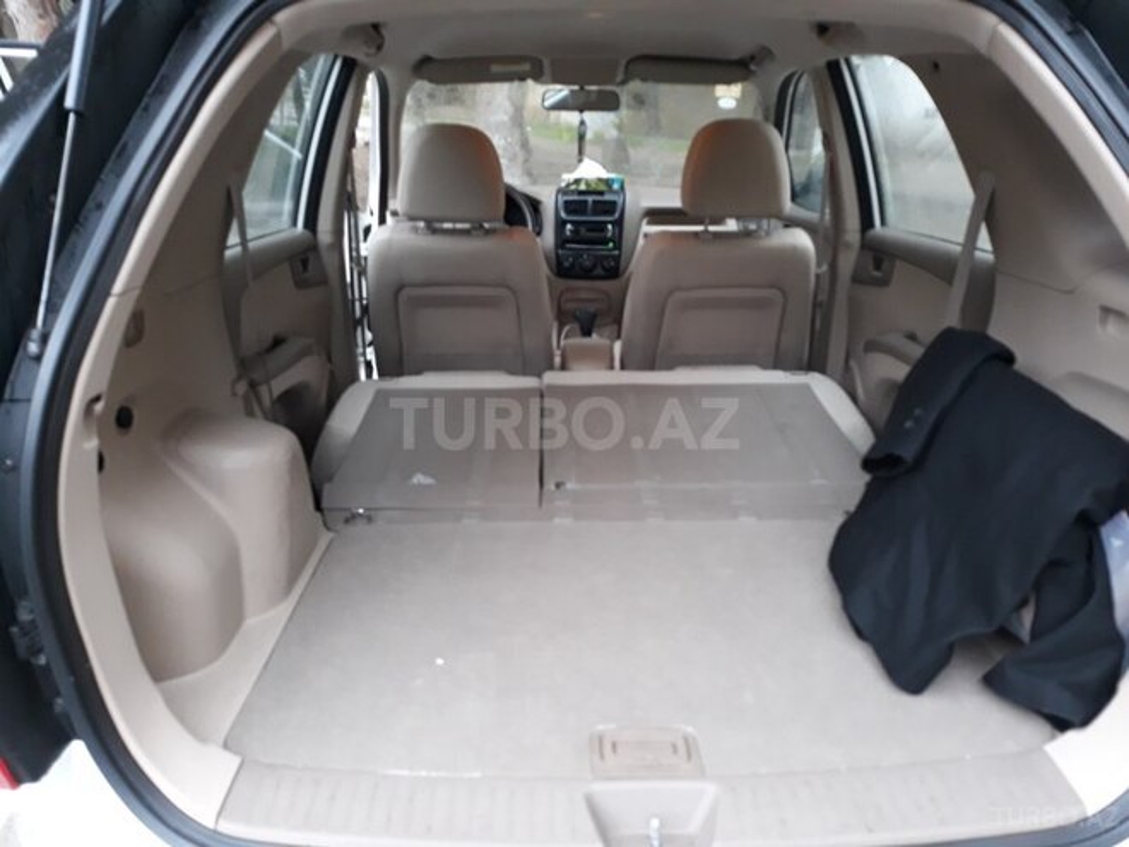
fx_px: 881
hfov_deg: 65.3
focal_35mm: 27
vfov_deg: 51.4
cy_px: 424
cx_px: 564
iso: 200
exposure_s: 1/30
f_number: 1.7
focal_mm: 3.71
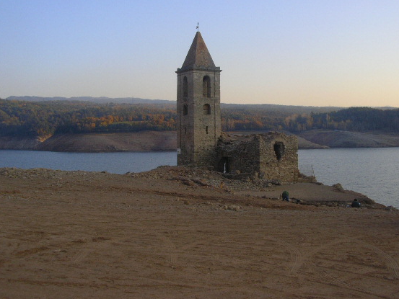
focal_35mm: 44
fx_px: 507
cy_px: 134
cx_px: 211
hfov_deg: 42.9
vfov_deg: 32.9
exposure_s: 1/320
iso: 64
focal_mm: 5.8
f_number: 4.1
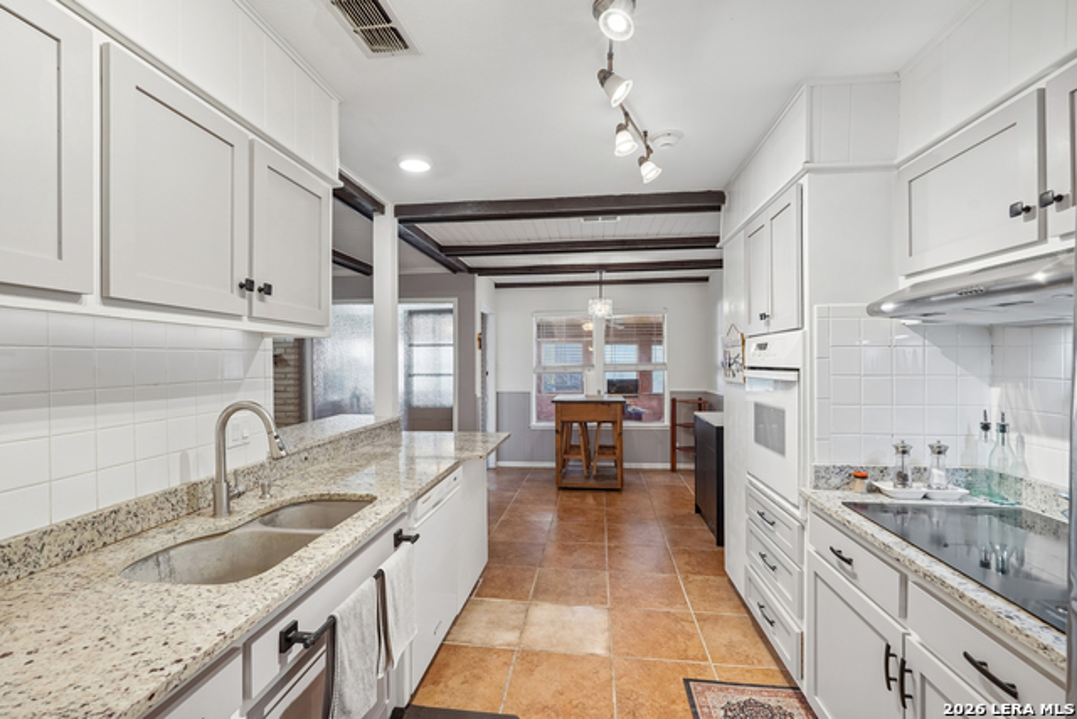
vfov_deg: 72.1
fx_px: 494
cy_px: 360
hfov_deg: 95.0
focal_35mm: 16
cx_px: 538
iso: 400
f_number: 8
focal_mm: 16.5
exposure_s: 1/15
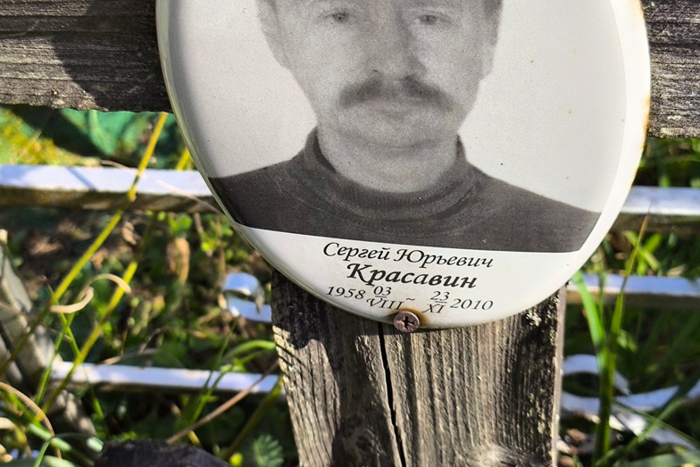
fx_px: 1031
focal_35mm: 53
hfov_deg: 37.5
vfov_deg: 25.5
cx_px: 353
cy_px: 213
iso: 50
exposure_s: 1/983
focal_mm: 4.71
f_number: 1.7
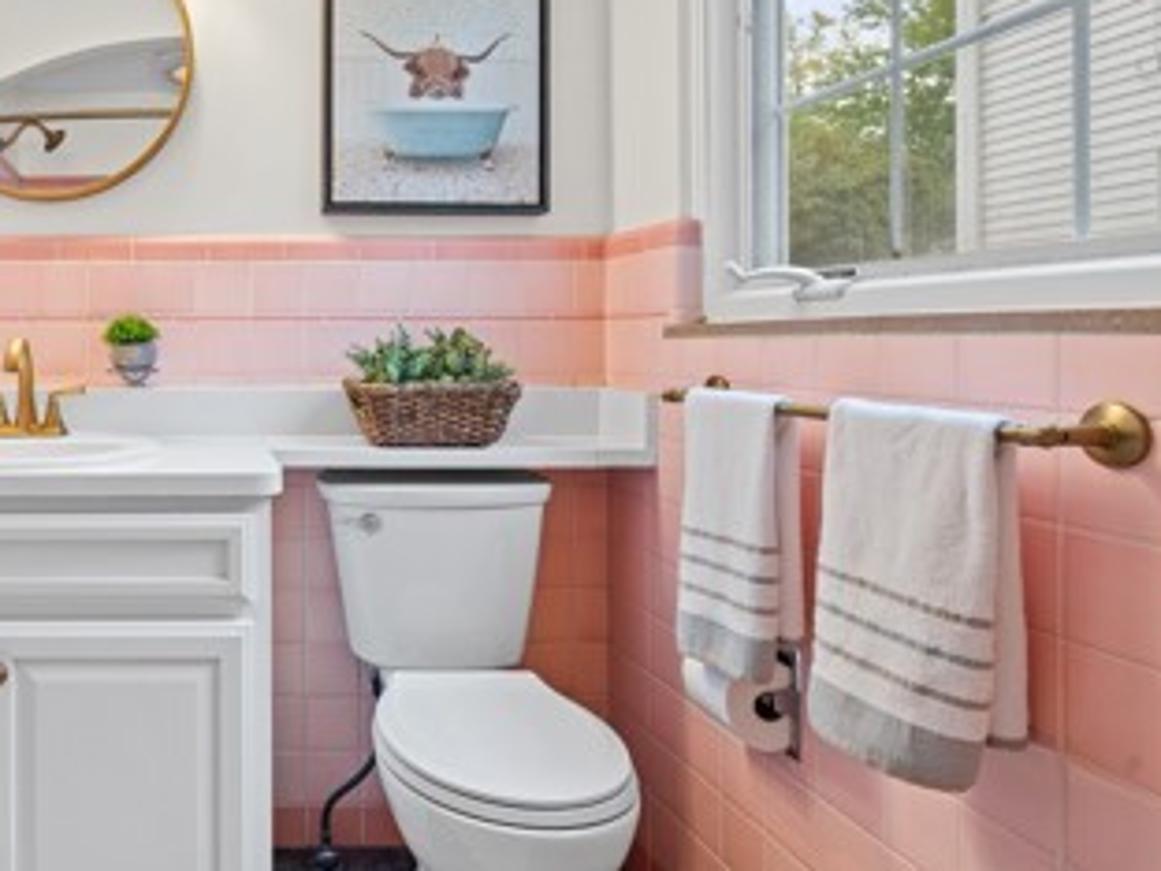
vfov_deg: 56.3
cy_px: 339
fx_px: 805
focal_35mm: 24
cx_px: 242
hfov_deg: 65.5
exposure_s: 1/4
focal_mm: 13
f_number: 9
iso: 250
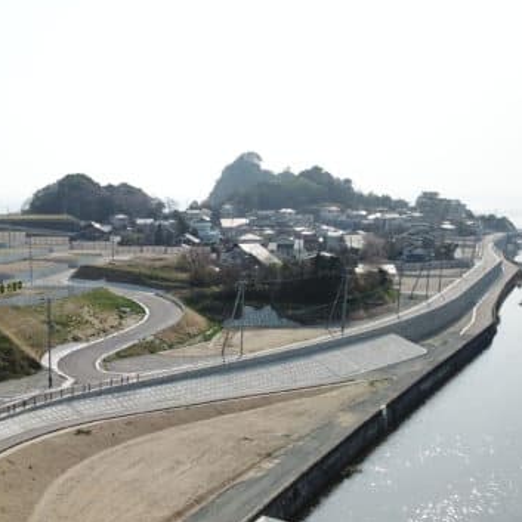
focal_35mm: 50
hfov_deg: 33.1
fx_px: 853
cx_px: 104
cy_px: 410
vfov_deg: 33.2
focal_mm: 4.73
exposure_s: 1/2020
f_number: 2.2
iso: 100
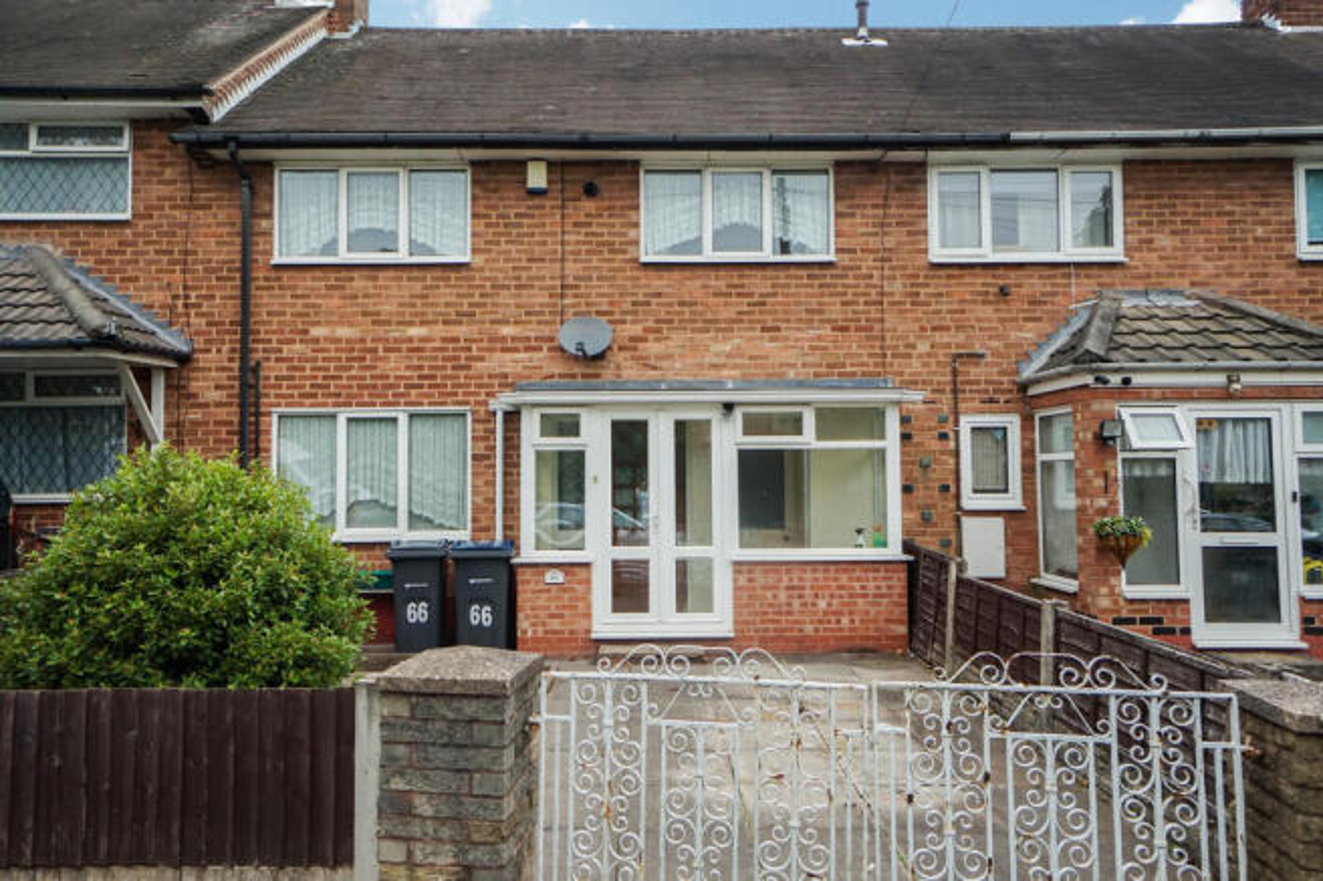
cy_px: 440
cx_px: 662
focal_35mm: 26
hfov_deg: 70.5
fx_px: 937
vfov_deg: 50.4
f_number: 9
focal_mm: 17
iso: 400
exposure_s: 1/125
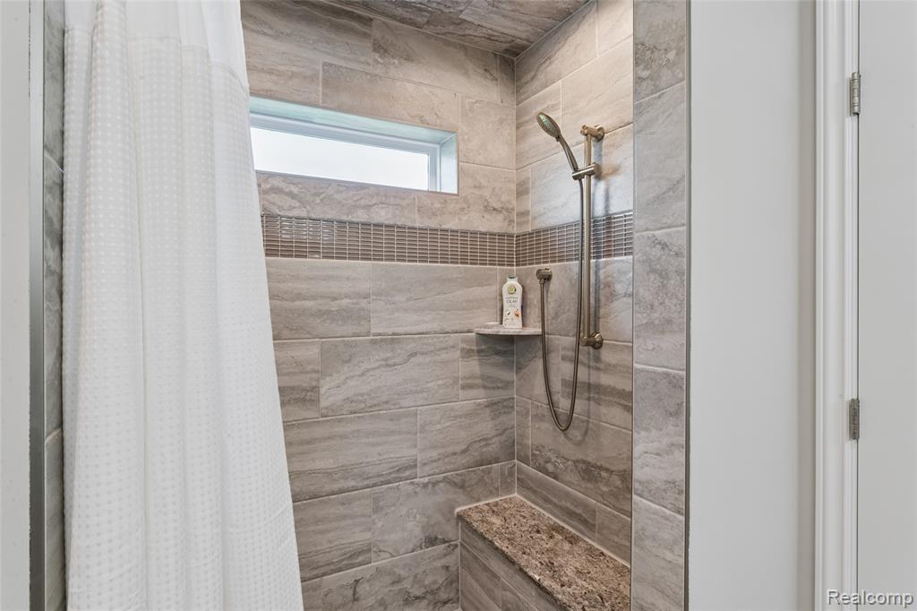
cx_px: 458
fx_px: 458
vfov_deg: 67.3
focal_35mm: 18
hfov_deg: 90.0
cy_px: 306
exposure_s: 1/5
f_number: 18
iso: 400
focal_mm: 18
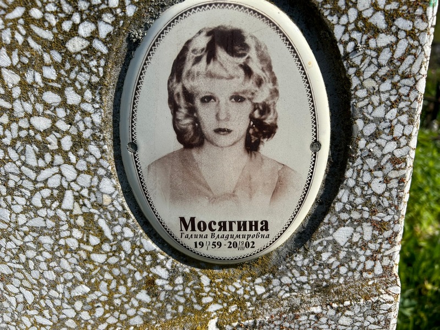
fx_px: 330
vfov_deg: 53.1
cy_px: 165
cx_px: 220
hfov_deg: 67.3
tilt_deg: -16.0
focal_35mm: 26
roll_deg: +3.9
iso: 50
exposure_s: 1/3571
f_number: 1.5
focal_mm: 5.7
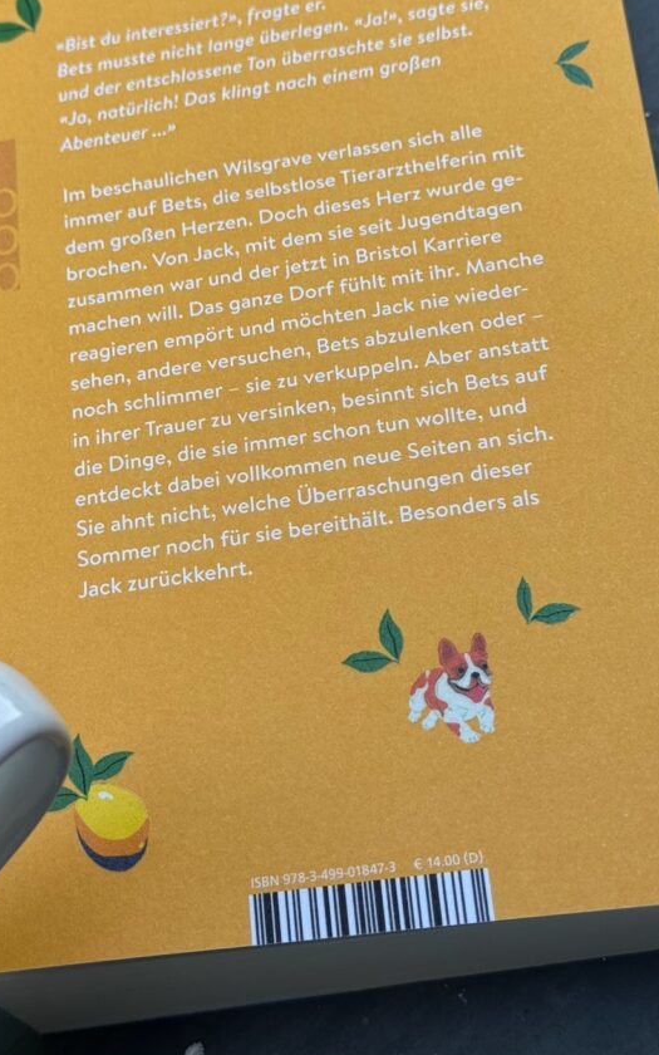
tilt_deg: -69.2
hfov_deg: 20.9
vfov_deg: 32.9
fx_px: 1782
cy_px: 422
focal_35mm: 62
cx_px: 266
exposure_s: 1/1172
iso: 64
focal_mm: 6.76
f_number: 1.78
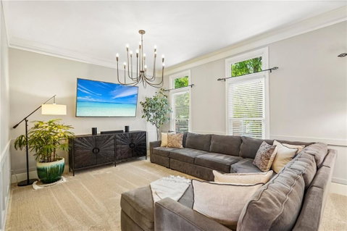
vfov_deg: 73.7
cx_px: 174
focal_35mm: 16
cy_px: 116
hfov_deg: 96.8
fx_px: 154
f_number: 8
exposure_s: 1/10
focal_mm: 16
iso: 400
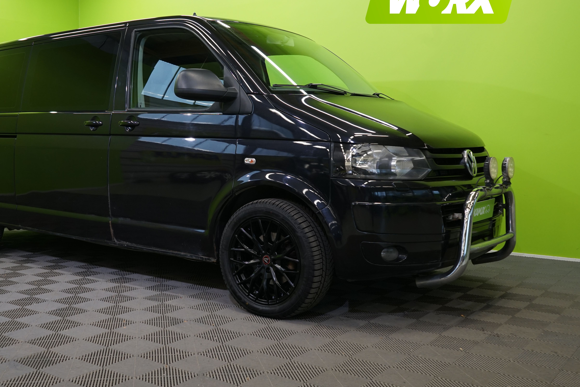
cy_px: 156
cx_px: 219
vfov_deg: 34.1
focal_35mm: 39
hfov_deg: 49.1
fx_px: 628
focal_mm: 29
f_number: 6.3
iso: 640
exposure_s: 1/30
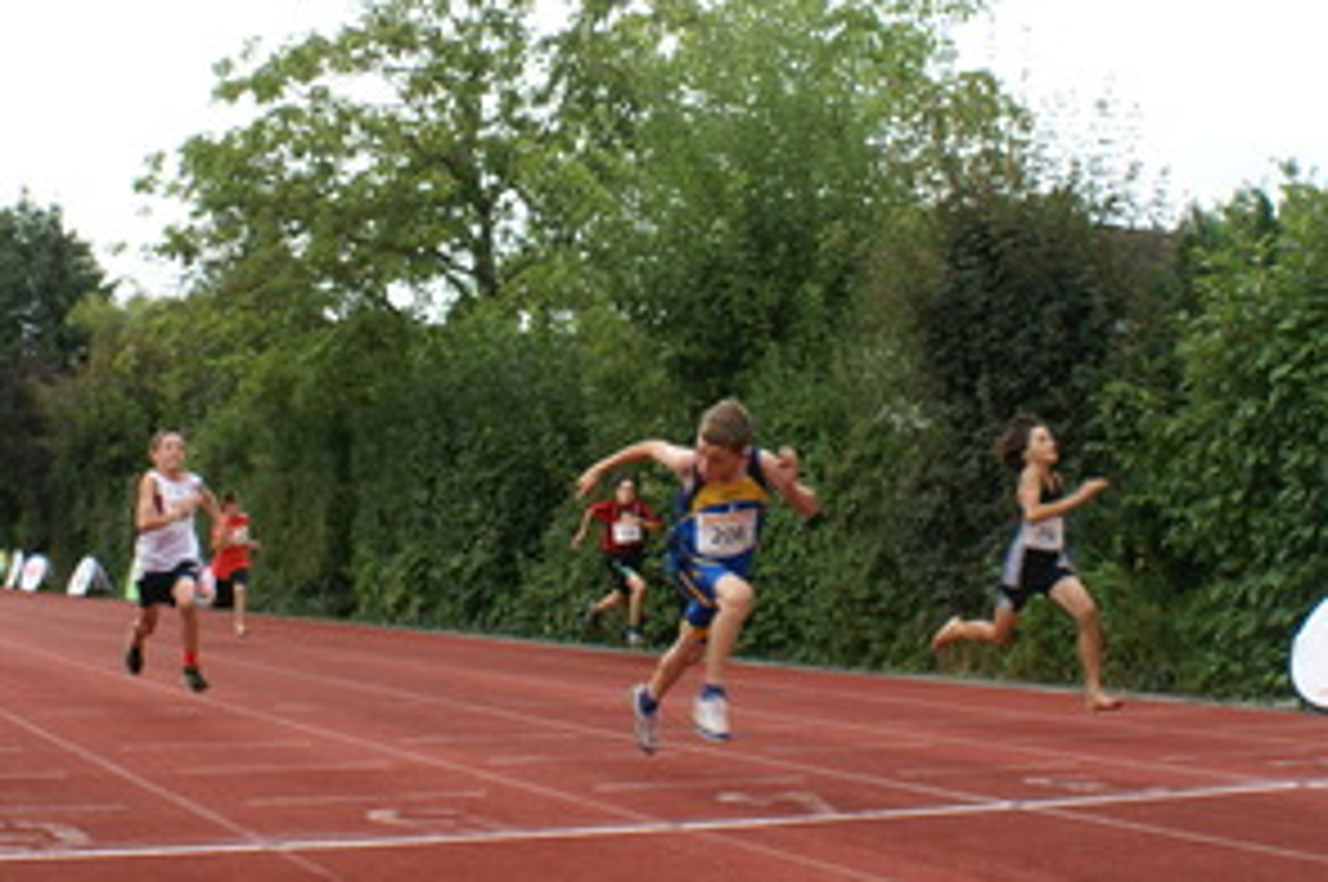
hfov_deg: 36.2
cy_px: 338
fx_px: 2027
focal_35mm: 55
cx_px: 554
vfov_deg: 24.5
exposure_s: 1/250
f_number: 5.6
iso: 100
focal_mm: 20
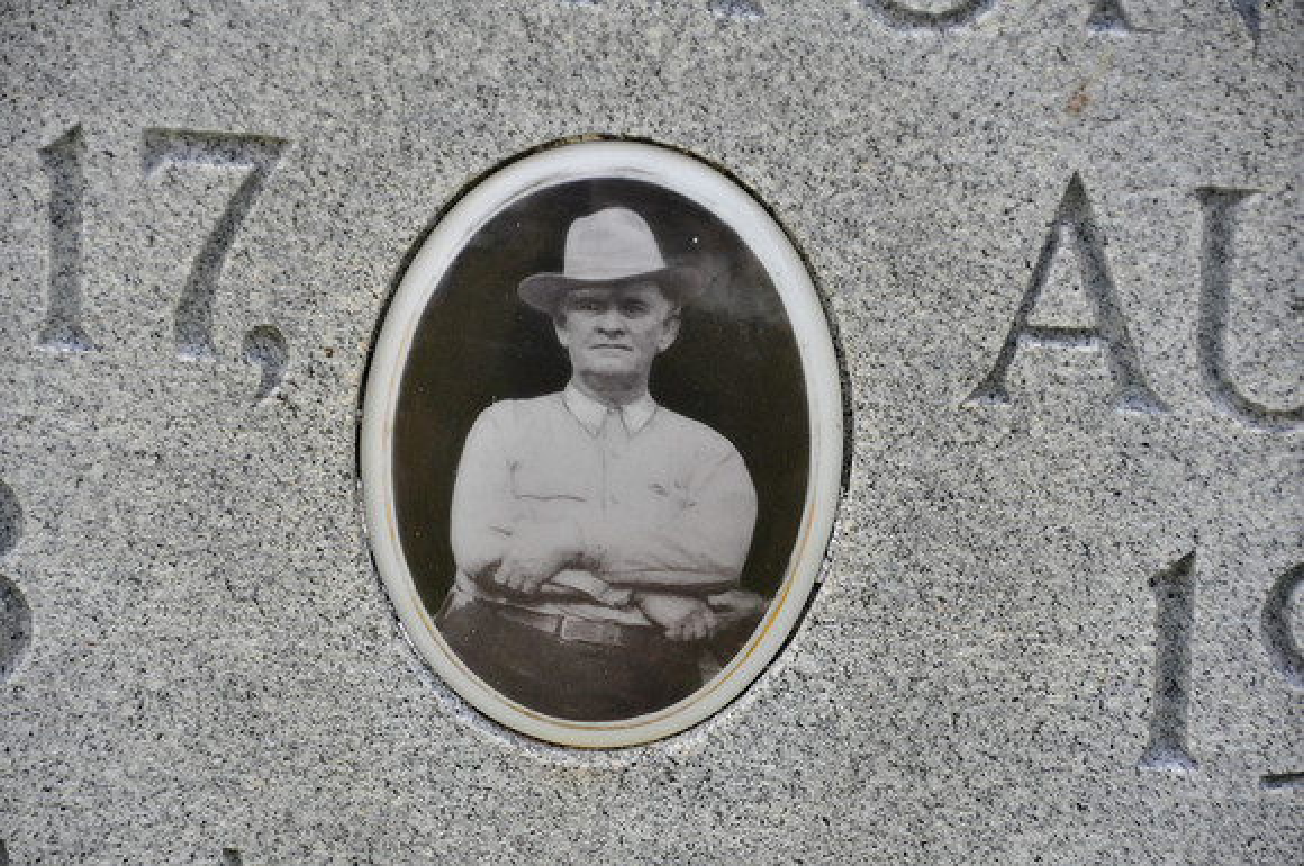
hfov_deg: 8.9
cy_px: 433
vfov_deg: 5.9
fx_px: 8410
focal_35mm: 232
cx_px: 652
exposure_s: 1/640
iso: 800
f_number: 6
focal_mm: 155
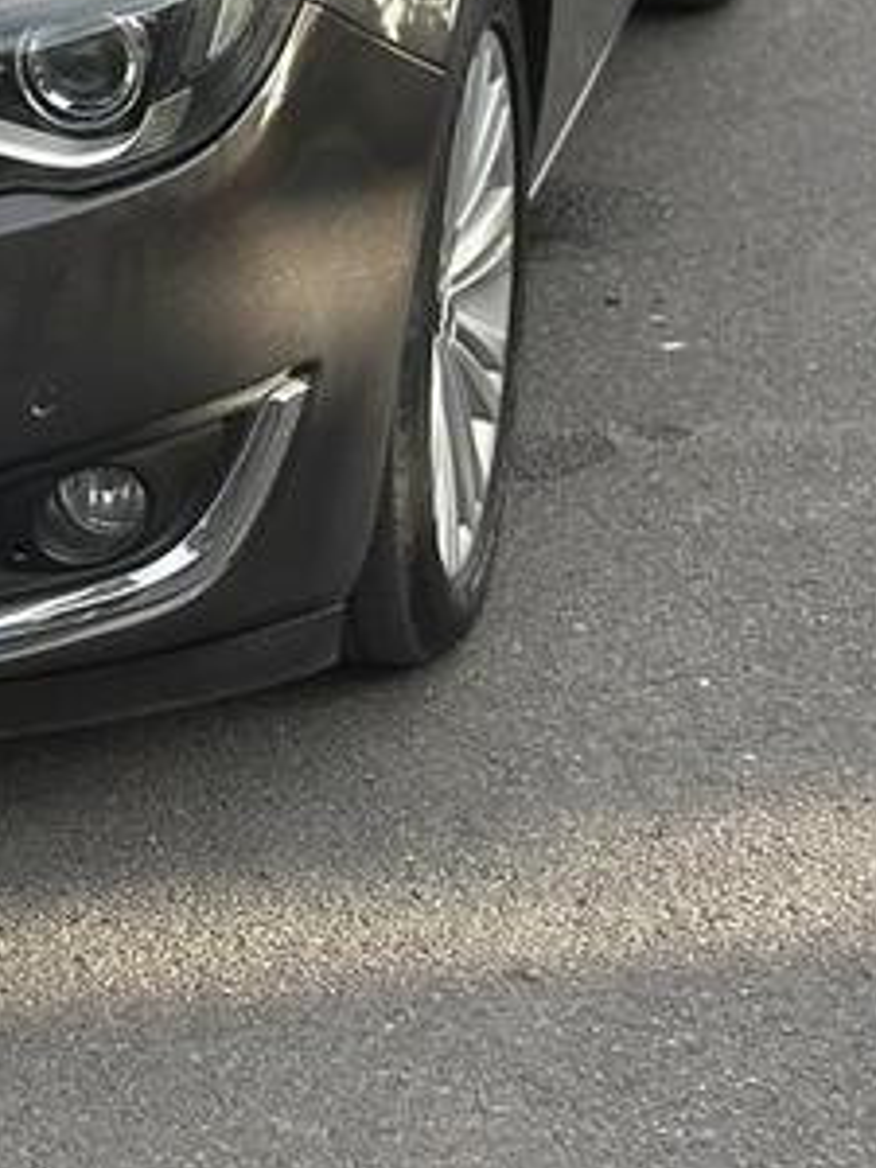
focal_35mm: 139
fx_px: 4690
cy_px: 72
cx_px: -362
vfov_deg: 14.0
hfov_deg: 10.4
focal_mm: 6.86
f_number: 1.78
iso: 80
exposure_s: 1/816
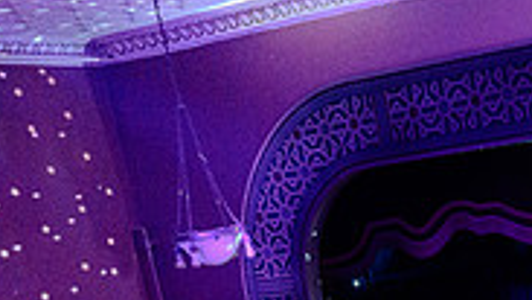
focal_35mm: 93
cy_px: 550
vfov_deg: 11.9
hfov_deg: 20.3
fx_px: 1312
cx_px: 753
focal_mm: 28
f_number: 5.6
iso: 12800
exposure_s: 1/20
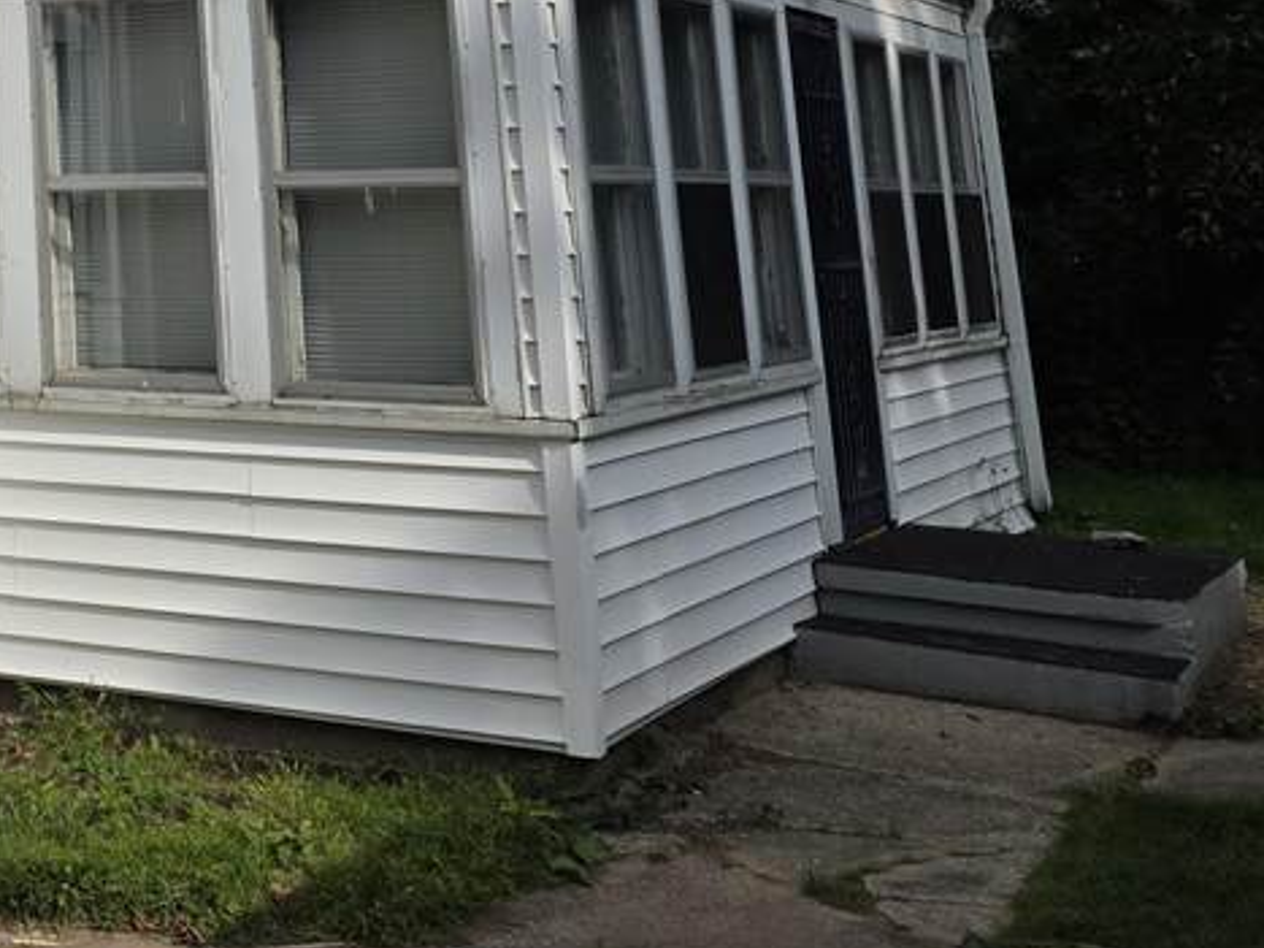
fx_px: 2300
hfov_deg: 27.2
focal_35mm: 63
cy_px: -225
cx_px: -246
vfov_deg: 21.4
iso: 64
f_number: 1.7
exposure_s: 1/7944
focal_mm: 6.3
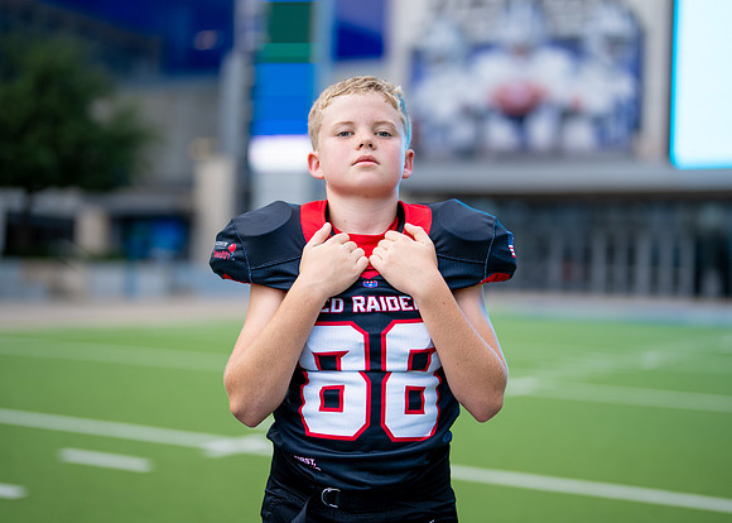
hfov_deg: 34.3
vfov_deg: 24.8
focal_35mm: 57
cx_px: 383
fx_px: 1186
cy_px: 239
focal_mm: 50
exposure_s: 1/1600
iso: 100
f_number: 1.2
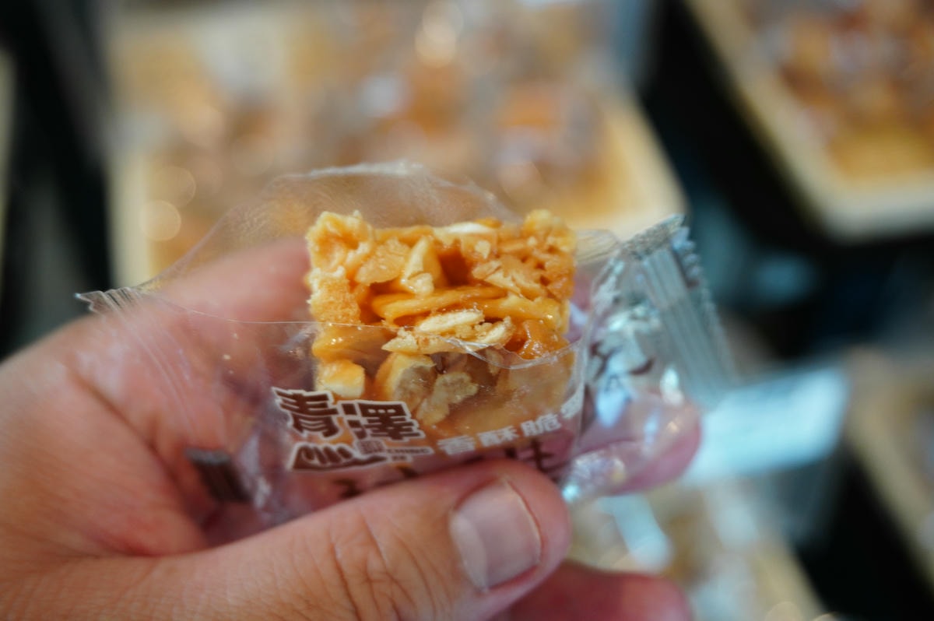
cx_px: 467
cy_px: 310
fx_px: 1050
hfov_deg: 48.0
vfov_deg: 33.0
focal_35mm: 40
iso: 640
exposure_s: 1/50
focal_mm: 27
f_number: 4.5
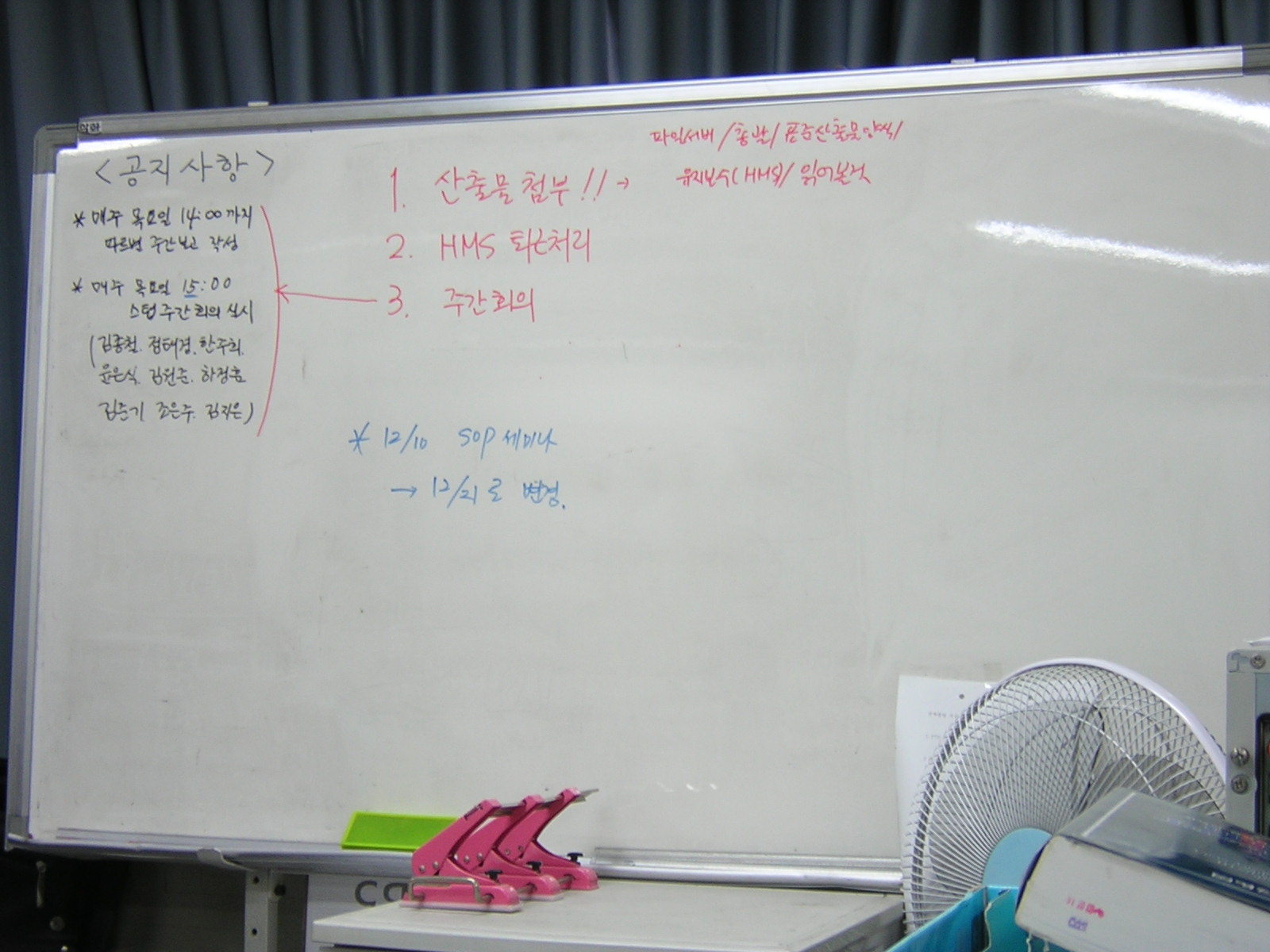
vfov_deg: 22.3
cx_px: 635
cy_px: 476
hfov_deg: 29.4
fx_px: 2421
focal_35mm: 66
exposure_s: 1/10.6
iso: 100
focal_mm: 8.6
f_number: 3.5
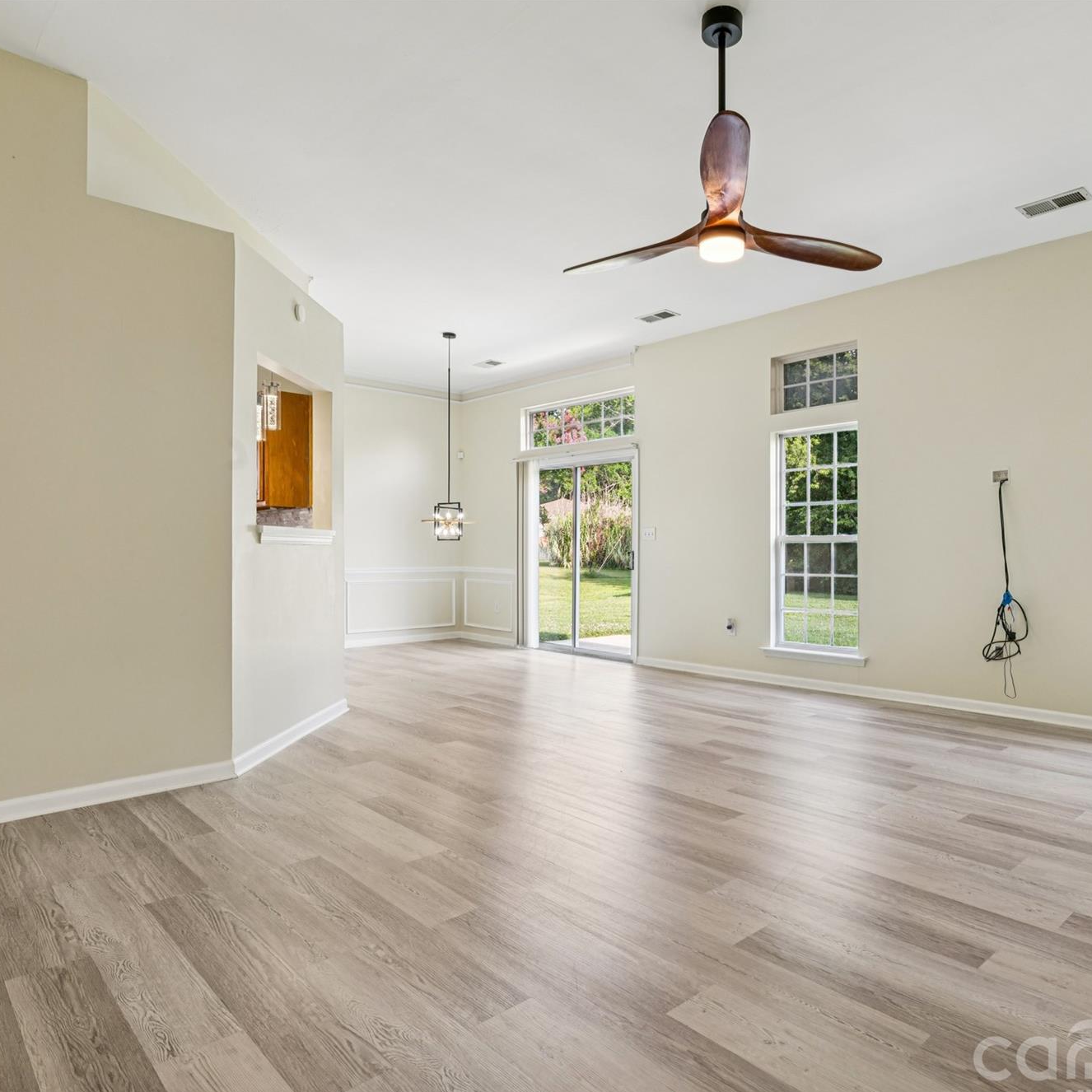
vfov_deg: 70.5
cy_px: 559
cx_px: 626
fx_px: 773
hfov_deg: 70.1
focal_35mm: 22
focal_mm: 16.5
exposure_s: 1/8
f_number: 13
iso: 100
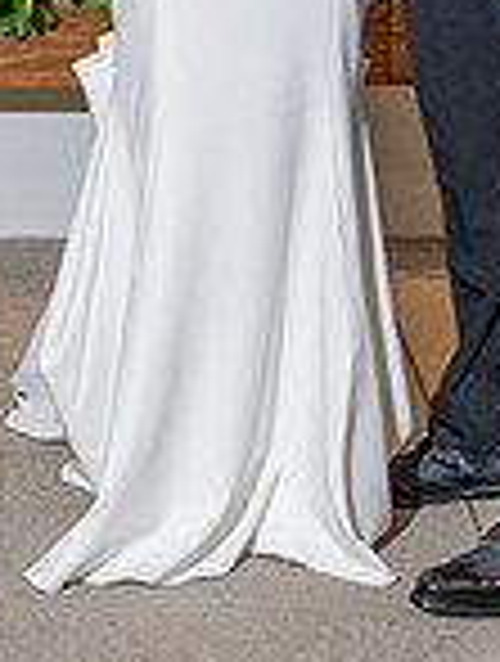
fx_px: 3586
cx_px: -71
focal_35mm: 187
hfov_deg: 7.9
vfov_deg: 10.2
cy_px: -340
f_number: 5.6
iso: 800
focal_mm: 38
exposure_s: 1/200
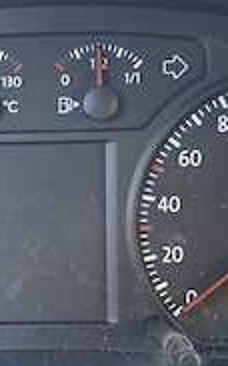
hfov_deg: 15.9
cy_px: 226
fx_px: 797
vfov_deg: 25.8
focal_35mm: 80
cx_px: -18
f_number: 1.8
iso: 320
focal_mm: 5.54
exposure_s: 1/50
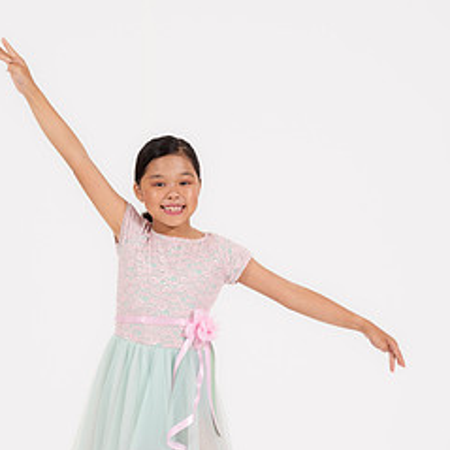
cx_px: 183
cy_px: 326
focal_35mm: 93
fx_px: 1368
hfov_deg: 18.7
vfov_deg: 18.6
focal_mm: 58
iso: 500
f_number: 10
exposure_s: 1/125
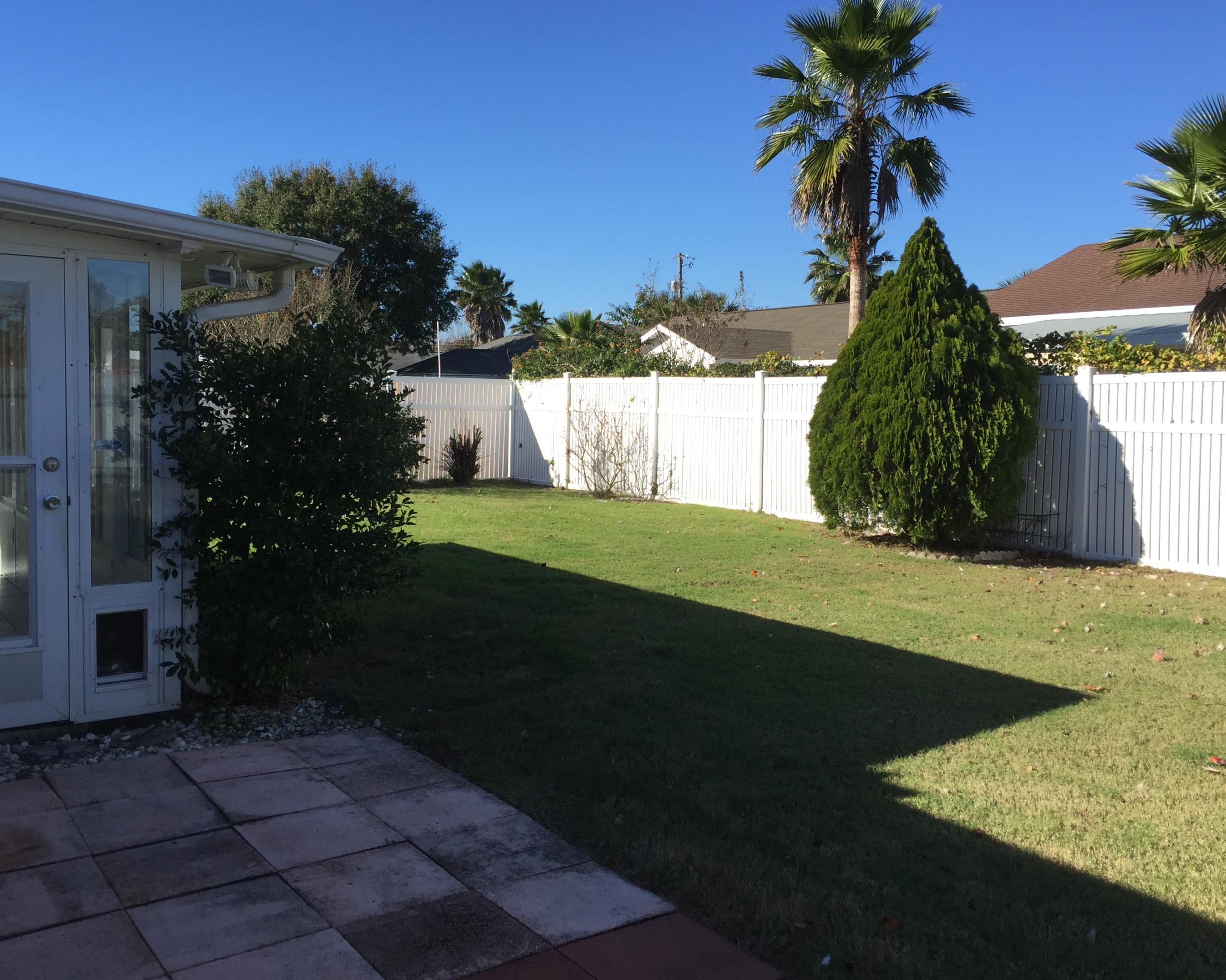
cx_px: 609
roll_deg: -1.0
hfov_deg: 57.2
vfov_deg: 47.1
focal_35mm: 31
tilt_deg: -2.4
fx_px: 1125
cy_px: 479
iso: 32
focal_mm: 4.15
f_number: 2.2
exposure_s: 1/1522
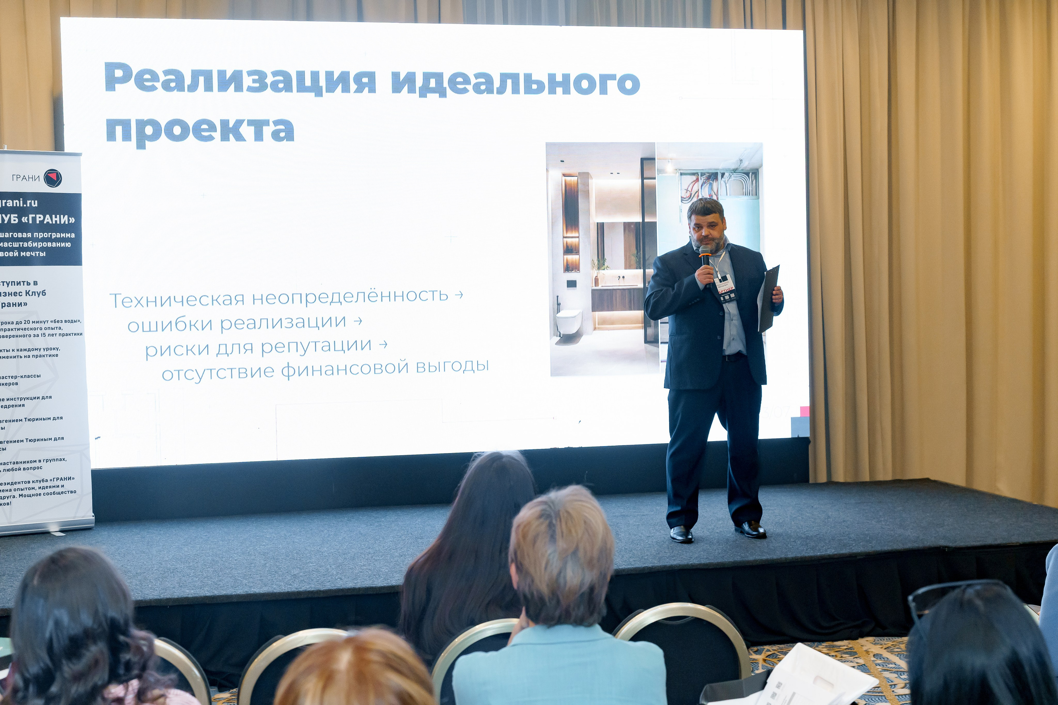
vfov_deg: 27.0
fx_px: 1469
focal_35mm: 50
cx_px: 529
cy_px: 352
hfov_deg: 39.6
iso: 5000
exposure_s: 1/160
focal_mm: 50
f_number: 5.6
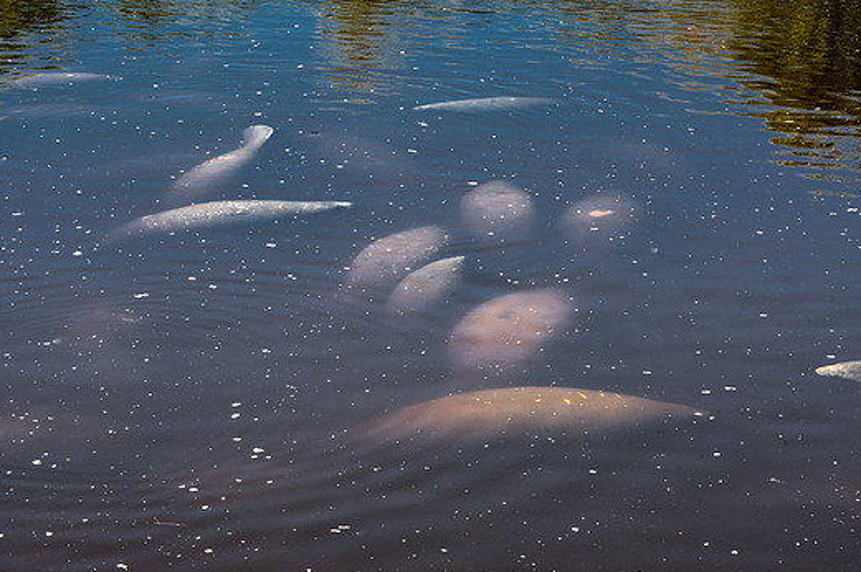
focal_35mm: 78
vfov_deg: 17.4
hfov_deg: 26.0
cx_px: 471
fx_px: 1863
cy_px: 306
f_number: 16
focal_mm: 70
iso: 320
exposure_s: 1/100
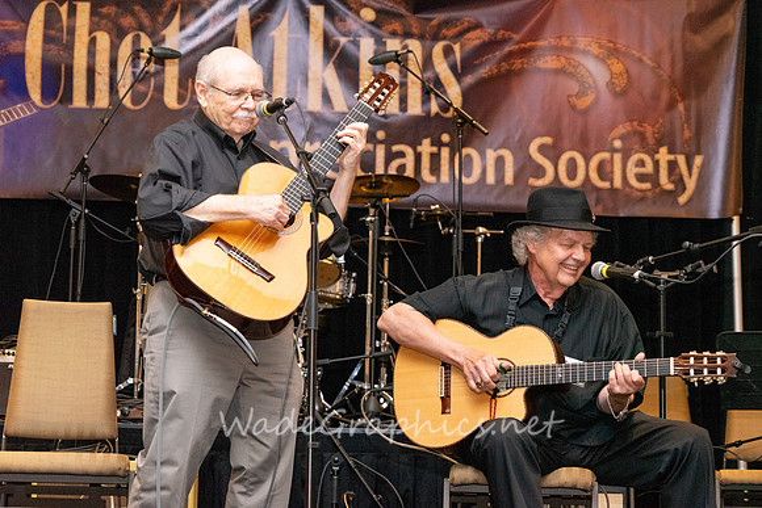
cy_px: 254
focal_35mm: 85
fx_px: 1800
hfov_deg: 23.9
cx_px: 381
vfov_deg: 16.1
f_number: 6.3
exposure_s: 1/200
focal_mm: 85
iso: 6400
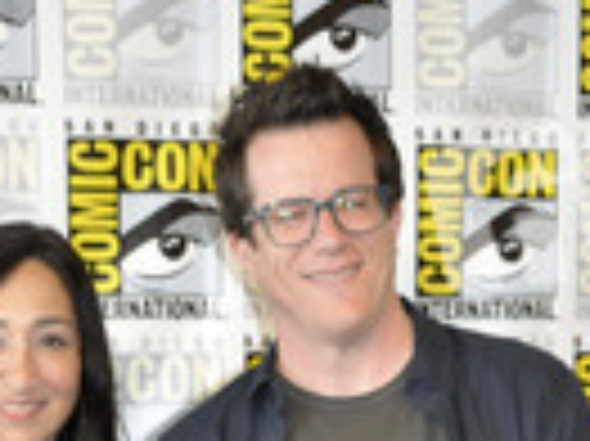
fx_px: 1805
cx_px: 250
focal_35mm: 106
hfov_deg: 18.6
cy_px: 868
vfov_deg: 12.4
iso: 1000
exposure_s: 1/60
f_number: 4.5
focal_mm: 24
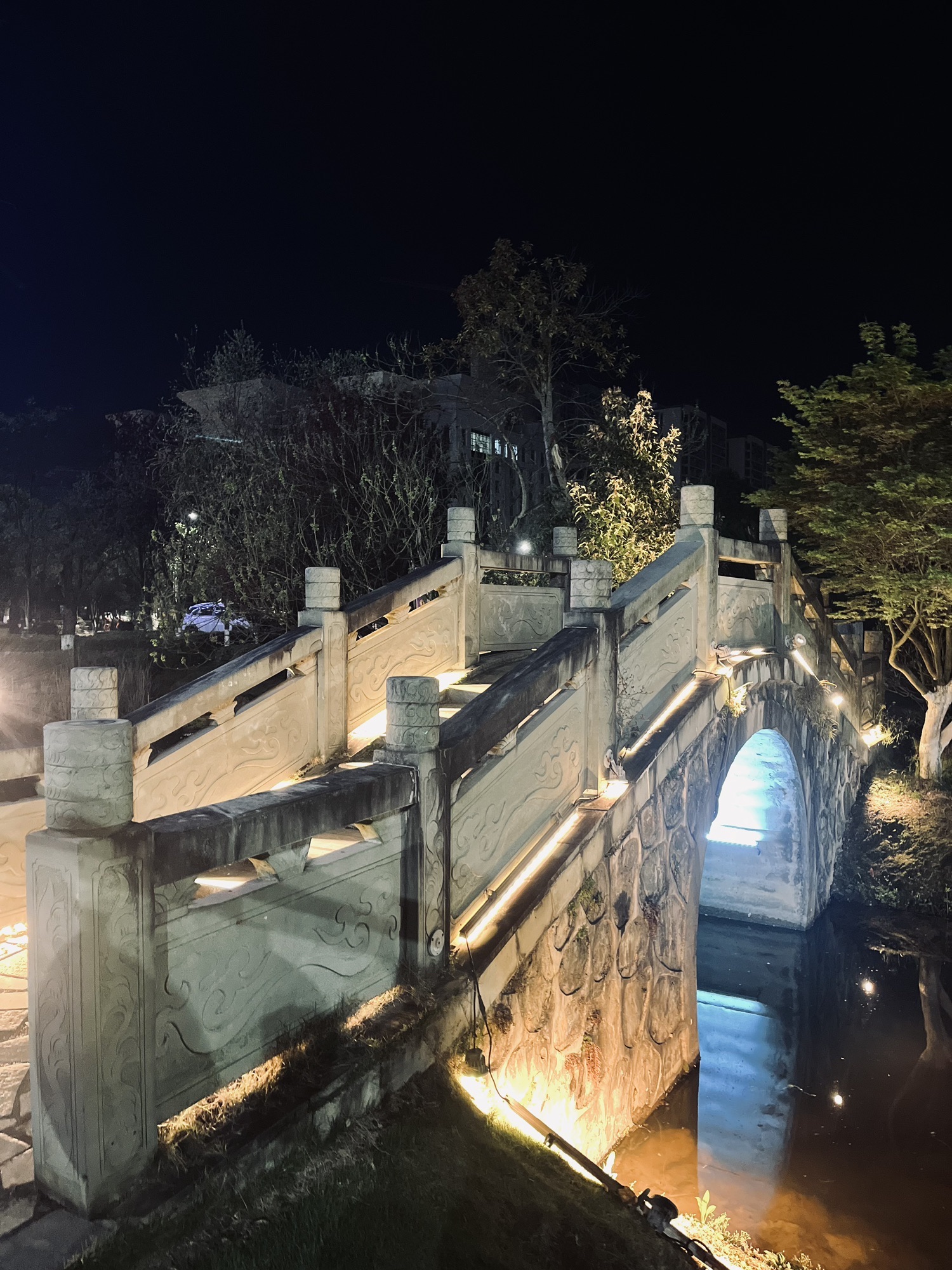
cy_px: 635
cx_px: 476
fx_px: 953
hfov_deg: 53.1
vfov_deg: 67.3
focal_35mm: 26
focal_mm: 5.1
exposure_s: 1/25
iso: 1000
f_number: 1.6
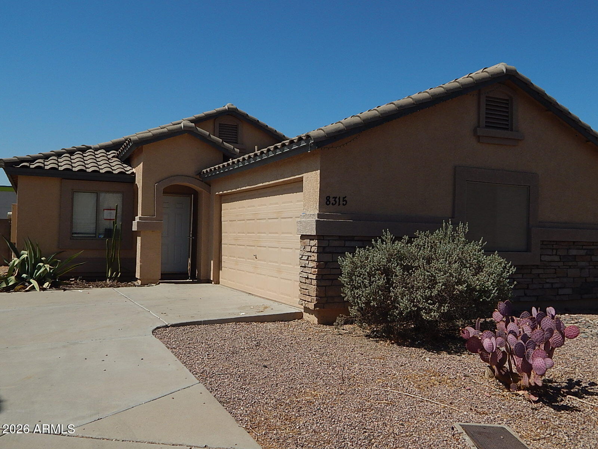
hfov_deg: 58.4
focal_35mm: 31
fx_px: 536
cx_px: 299
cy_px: 224
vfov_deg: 45.4
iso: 125
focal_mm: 5.6
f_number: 6.5
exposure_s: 1/1000
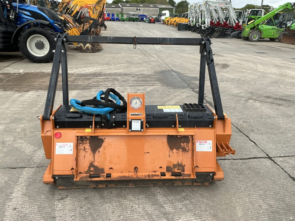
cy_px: 110
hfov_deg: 63.4
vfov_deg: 49.7
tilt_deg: -18.7
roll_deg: -0.5
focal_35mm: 28
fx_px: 239
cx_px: 148
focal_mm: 3
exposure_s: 1/929
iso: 25
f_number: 1.8
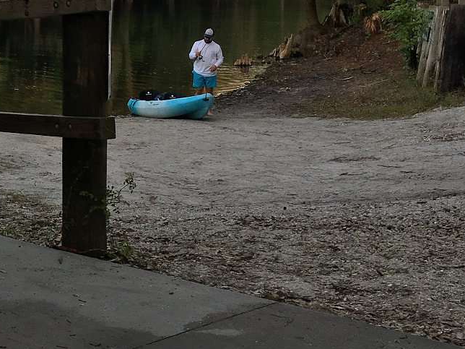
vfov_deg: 19.6
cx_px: -22
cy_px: -30
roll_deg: -0.8
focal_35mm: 72
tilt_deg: -0.7
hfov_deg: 25.4
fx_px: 967
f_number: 2.2
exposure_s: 1/120
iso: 25
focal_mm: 4.15
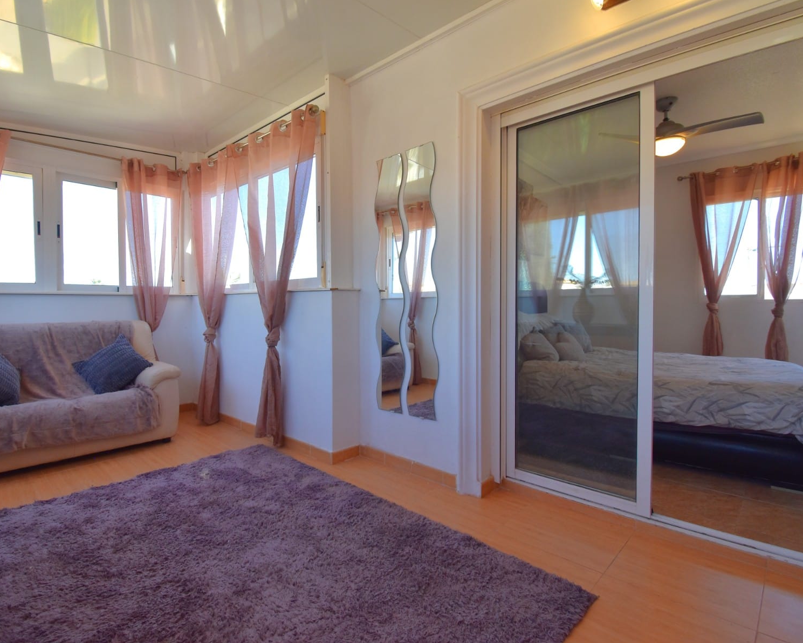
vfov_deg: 77.0
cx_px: 353
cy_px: 320
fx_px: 404
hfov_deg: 89.2
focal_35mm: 17
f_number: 9
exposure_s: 1/100
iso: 400
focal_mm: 10
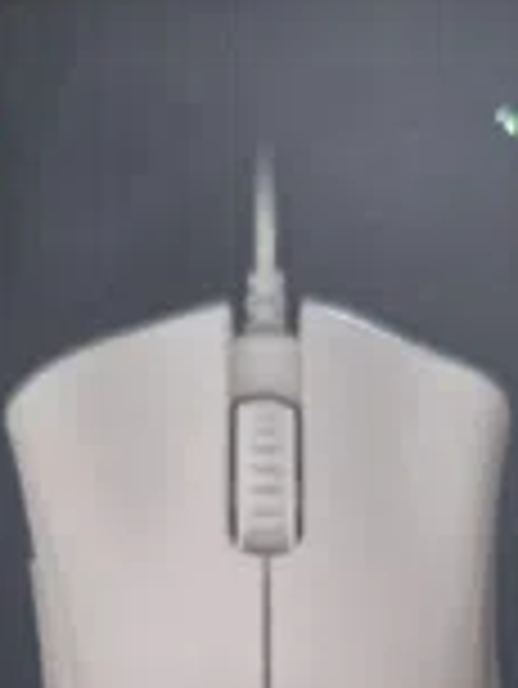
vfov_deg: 28.1
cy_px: 823
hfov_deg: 24.4
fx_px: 1195
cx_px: 284
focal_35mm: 60
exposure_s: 1/25
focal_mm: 5.54
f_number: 1.8
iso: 320
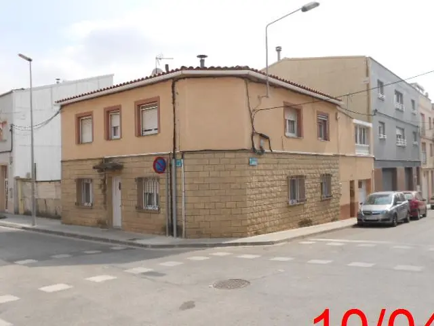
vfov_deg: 44.2
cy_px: 163
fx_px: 401
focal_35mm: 32
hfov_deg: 56.8
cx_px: 217
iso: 80
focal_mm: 6
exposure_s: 1/640
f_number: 3.6
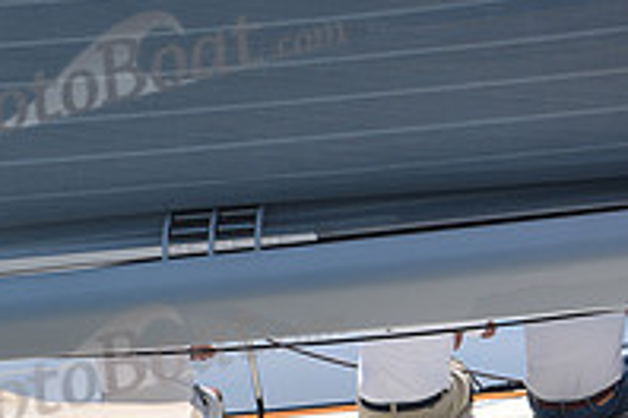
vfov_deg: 4.8
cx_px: -263
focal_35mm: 287
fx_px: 5006
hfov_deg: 7.1
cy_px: 578
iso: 200
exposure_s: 1/1000
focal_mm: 98
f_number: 5
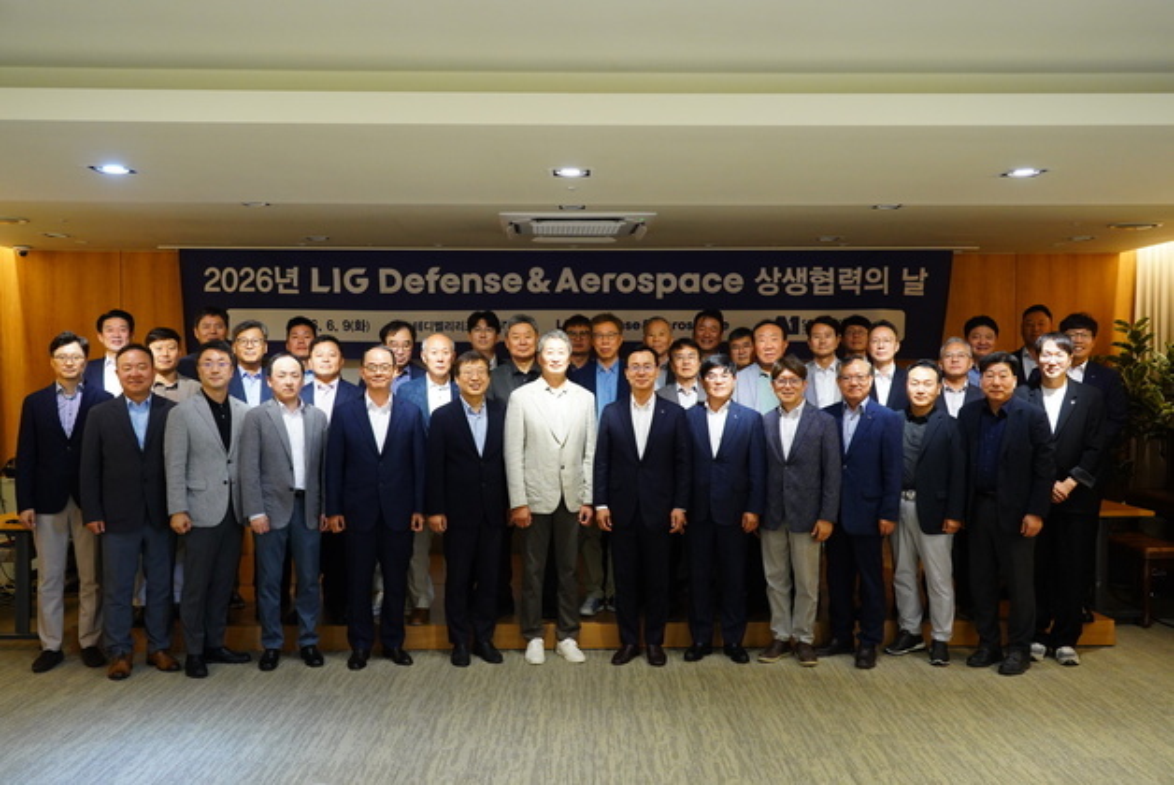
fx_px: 1044
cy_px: 392
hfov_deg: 58.7
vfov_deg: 41.2
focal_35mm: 32
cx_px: 587
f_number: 5
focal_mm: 32
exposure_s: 1/125
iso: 2500
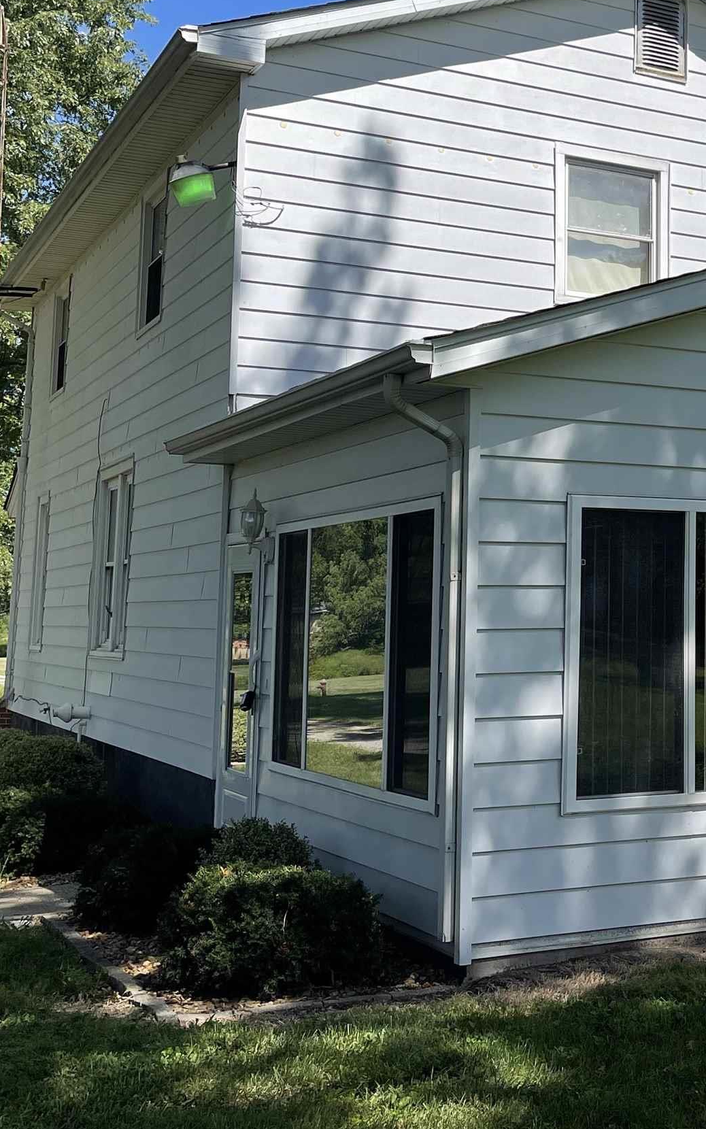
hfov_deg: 24.0
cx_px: 739
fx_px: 1570
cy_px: 425
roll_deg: +0.6
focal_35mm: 51
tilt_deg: +6.9
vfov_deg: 39.3
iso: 32
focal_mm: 5.1
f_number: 1.6
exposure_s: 1/4525
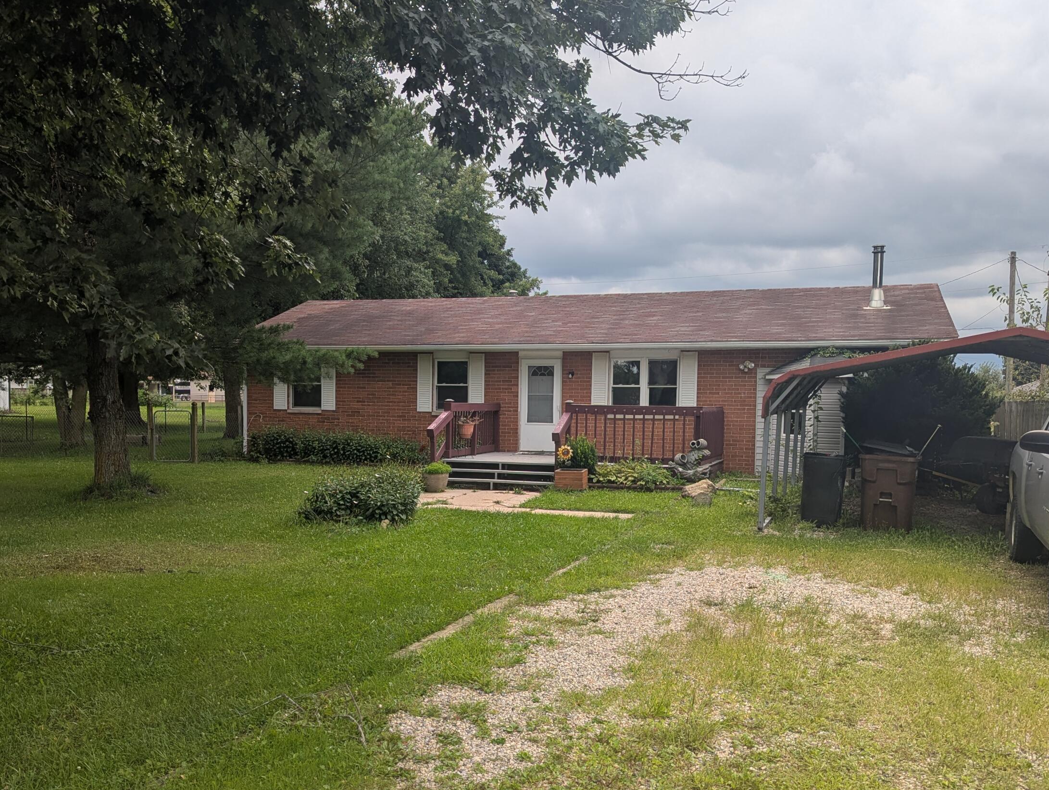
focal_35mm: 33
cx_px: 483
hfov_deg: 55.2
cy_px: 480
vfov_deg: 42.8
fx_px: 1001
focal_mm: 6.81
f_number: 1.85
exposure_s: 1/1414
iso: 44
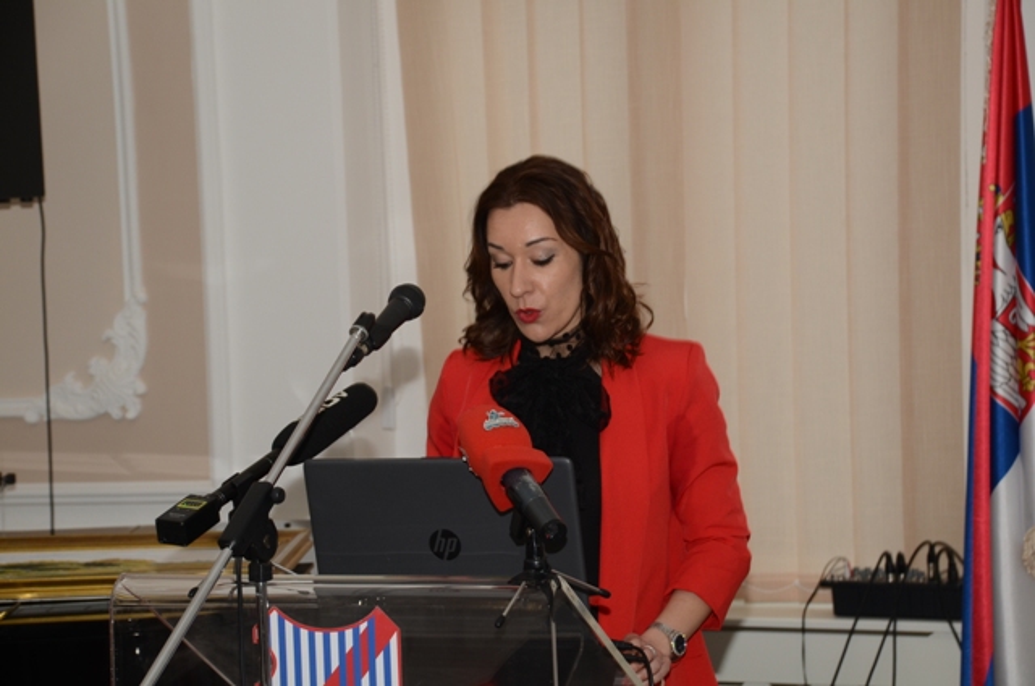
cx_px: 518
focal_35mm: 99
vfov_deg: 13.8
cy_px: 343
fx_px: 2841
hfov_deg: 20.7
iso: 400
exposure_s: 1/50
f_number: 5.3
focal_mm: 66
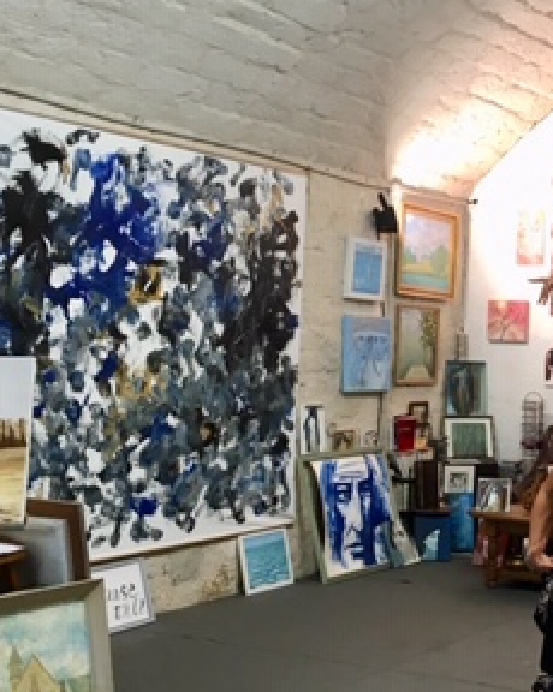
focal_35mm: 63
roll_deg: -2.5
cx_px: 512
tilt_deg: -0.3
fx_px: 1290
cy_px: 317
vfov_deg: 30.0
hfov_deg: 23.5
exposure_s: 1/33
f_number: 2.2
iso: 100
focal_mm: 4.15
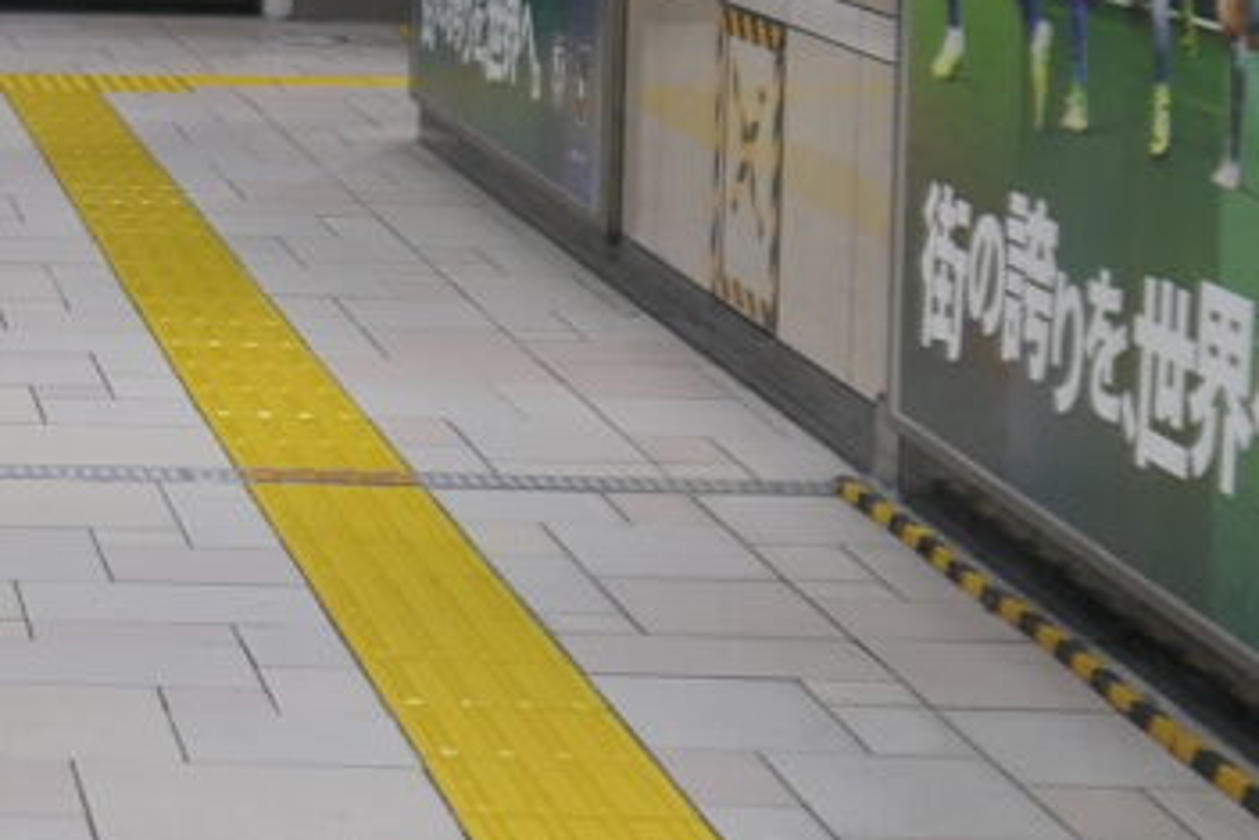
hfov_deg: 14.6
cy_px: -79
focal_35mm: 131
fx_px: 4583
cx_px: -630
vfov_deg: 10.4
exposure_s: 1/125
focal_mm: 8.8
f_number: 1.4
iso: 125
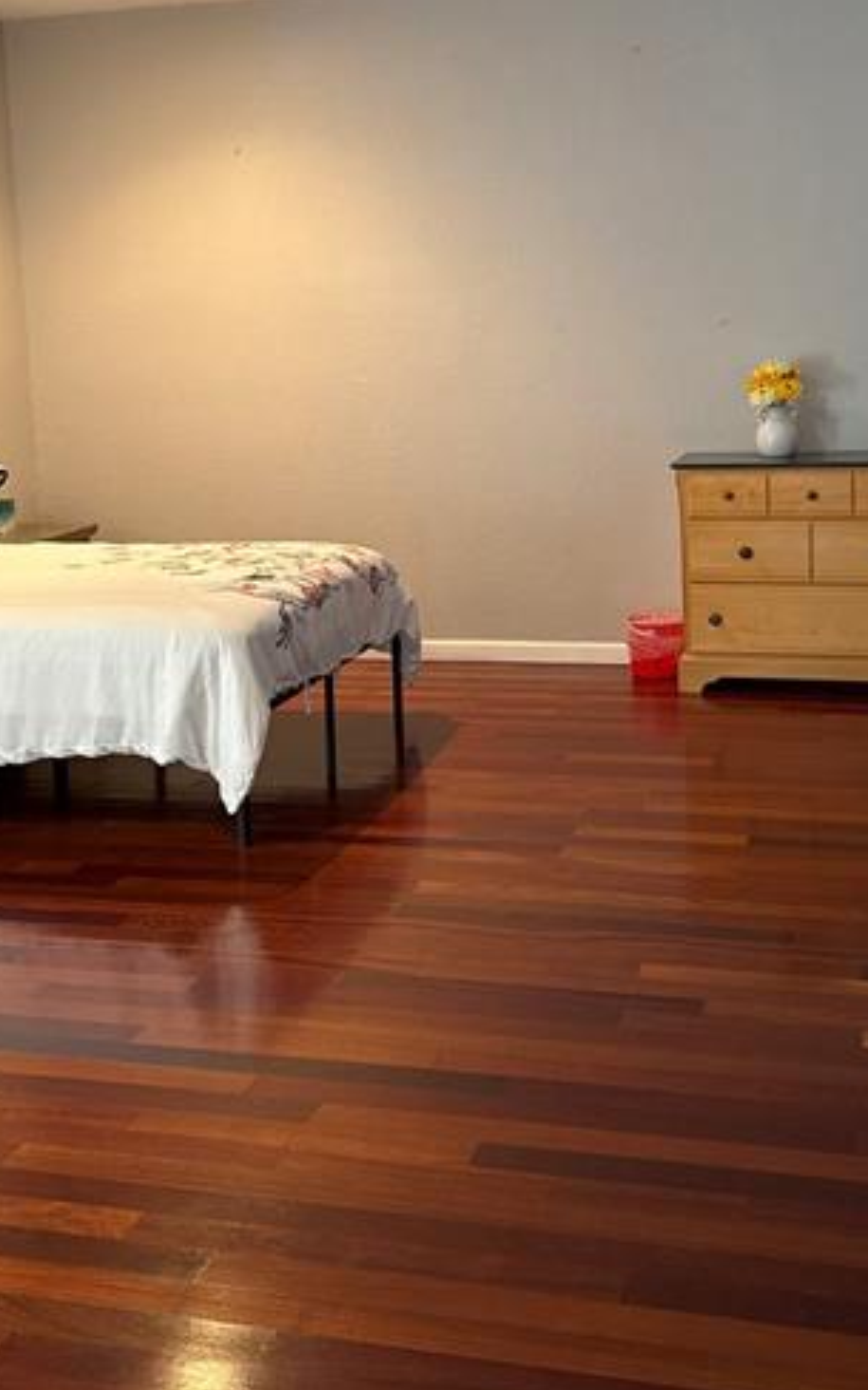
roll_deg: +2.2
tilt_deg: -5.3
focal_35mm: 40
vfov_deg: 48.6
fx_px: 1514
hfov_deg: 32.0
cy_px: 493
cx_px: 481
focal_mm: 6.76
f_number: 1.78
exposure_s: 1/60
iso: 500
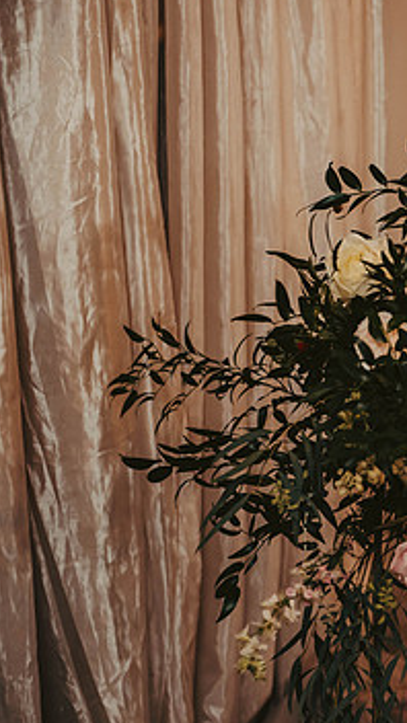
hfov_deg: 11.0
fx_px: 2053
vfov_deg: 20.0
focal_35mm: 107
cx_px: 580
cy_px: 369
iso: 1250
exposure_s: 1/250
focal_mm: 62
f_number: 3.2
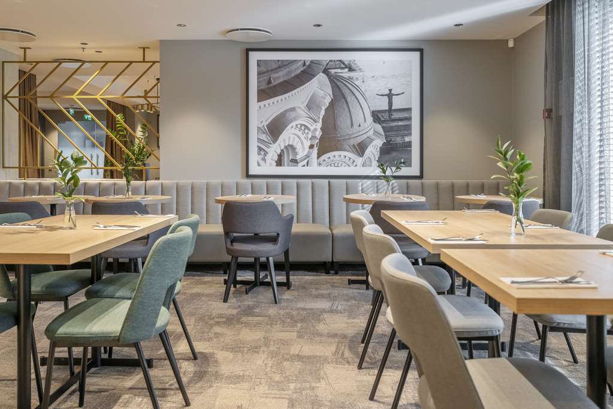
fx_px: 511
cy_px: 204
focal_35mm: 30
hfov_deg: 61.9
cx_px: 306
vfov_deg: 43.6
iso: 640
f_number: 4
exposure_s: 1/60
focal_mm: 30
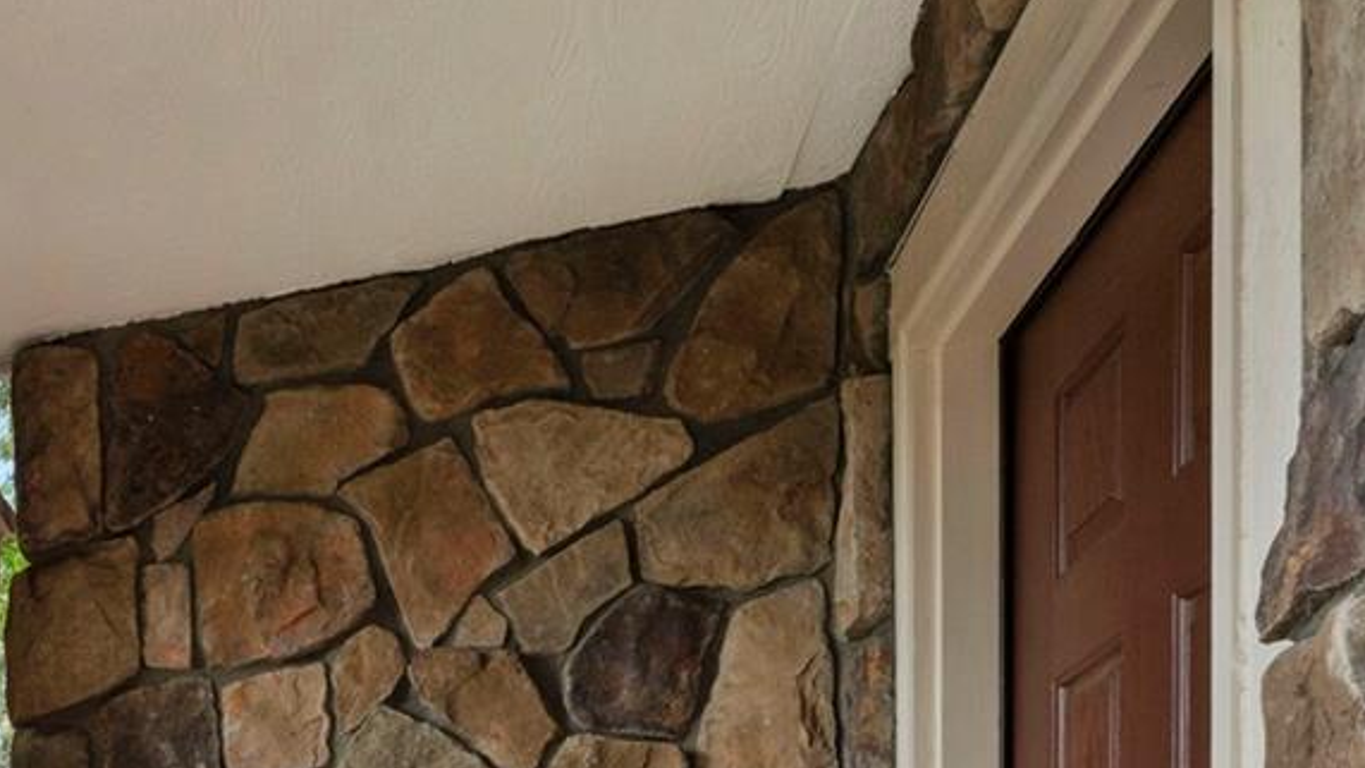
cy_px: 1146
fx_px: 1688
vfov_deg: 21.5
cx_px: -371
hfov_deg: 33.4
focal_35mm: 47
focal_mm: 15.9
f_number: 9
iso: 400
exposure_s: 1/80
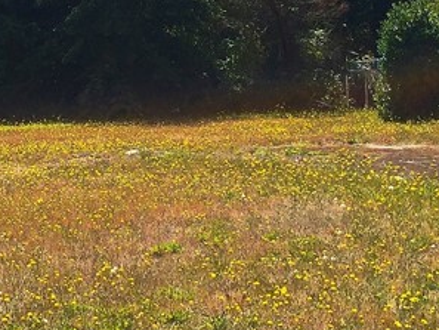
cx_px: 15
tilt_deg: +3.2
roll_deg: +0.4
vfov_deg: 14.7
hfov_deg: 19.2
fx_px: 1269
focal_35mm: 100
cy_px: 68
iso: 32
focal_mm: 4.15
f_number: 2.2
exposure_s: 1/1522
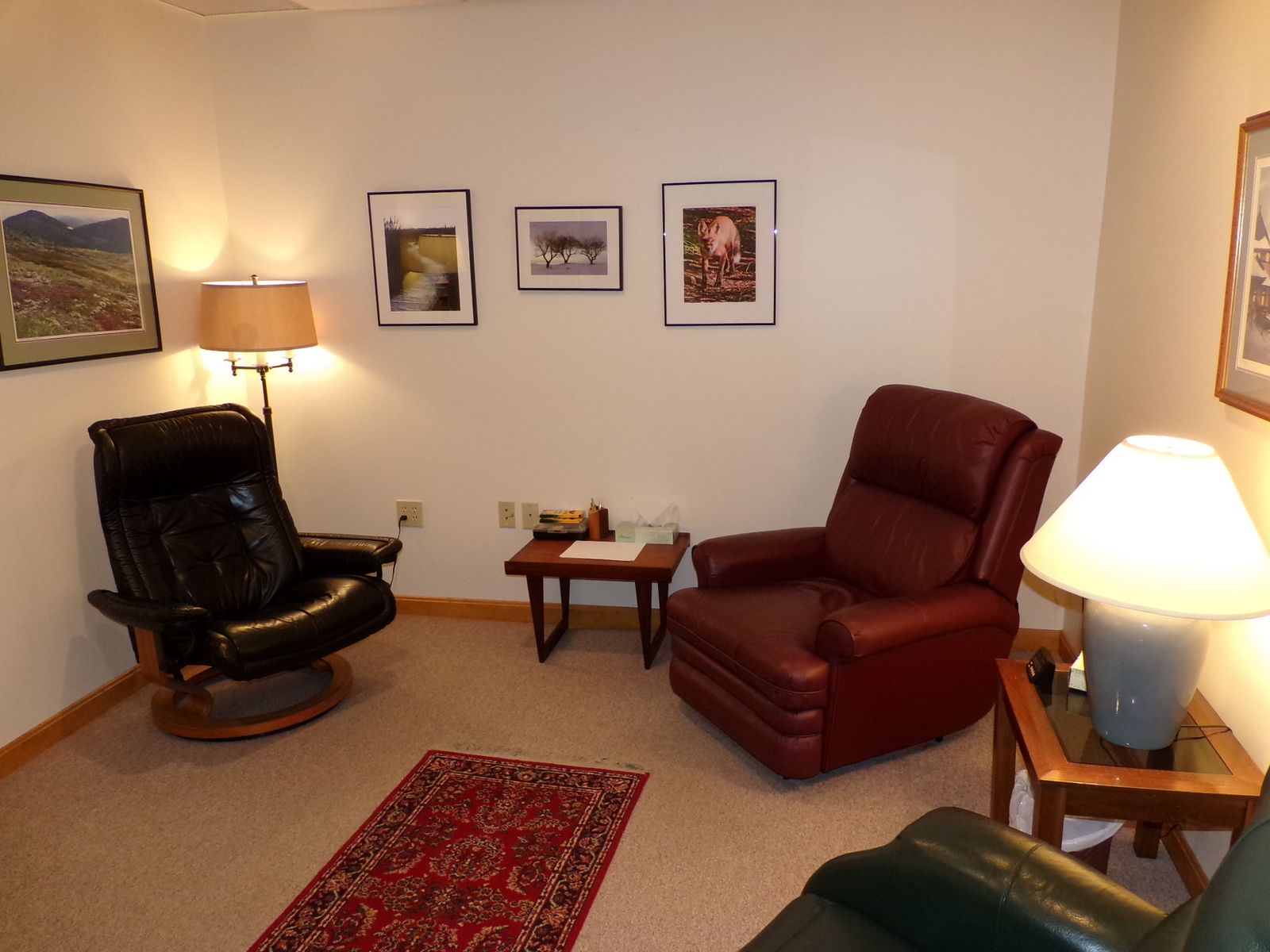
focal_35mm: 26
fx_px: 954
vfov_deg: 53.1
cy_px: 476
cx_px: 635
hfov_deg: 67.3
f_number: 3.2
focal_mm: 4.7
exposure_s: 1/34
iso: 200
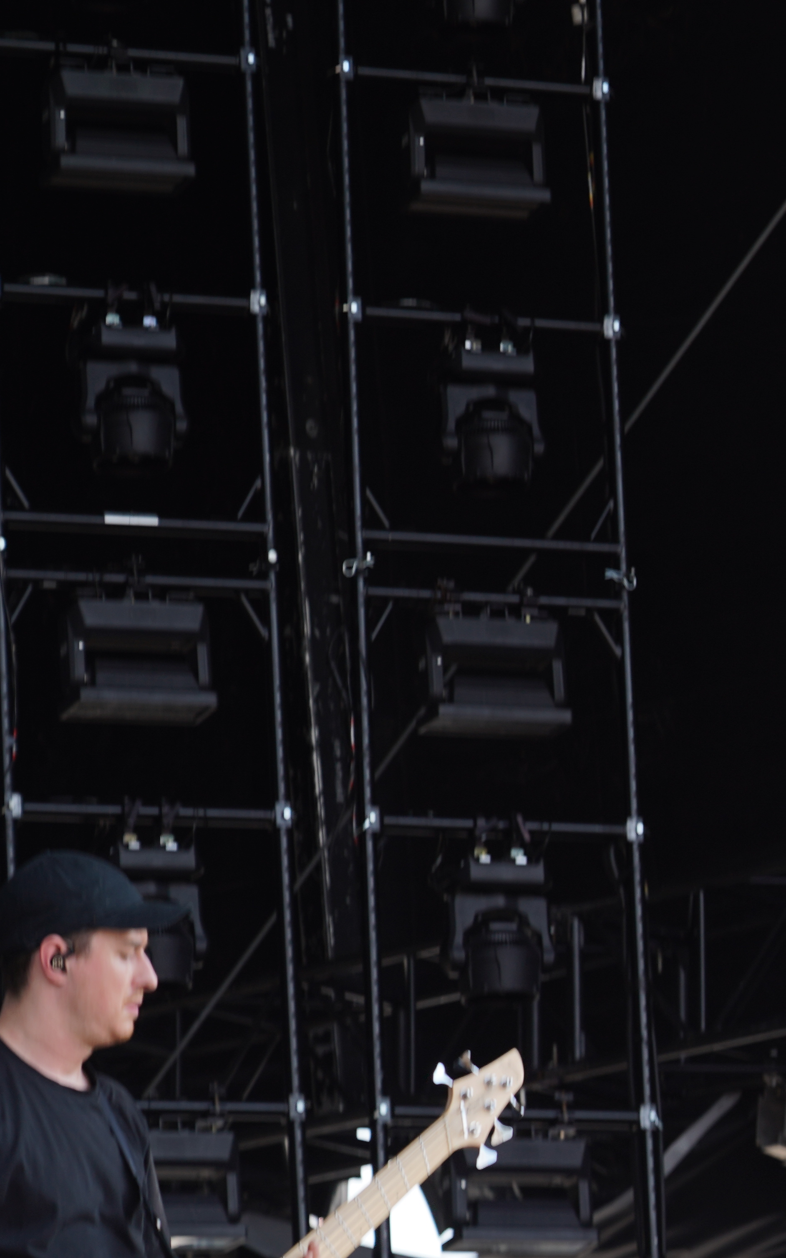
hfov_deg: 6.1
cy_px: 773
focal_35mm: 213
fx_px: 7300
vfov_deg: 9.8
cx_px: 1063
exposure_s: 1/125
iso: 100
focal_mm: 105
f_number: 5.6
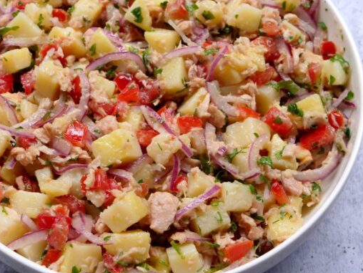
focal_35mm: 73
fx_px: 766
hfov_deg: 26.6
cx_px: 142
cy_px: 126
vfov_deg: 20.2
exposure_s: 1/60
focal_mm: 29
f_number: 7.1
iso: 3200
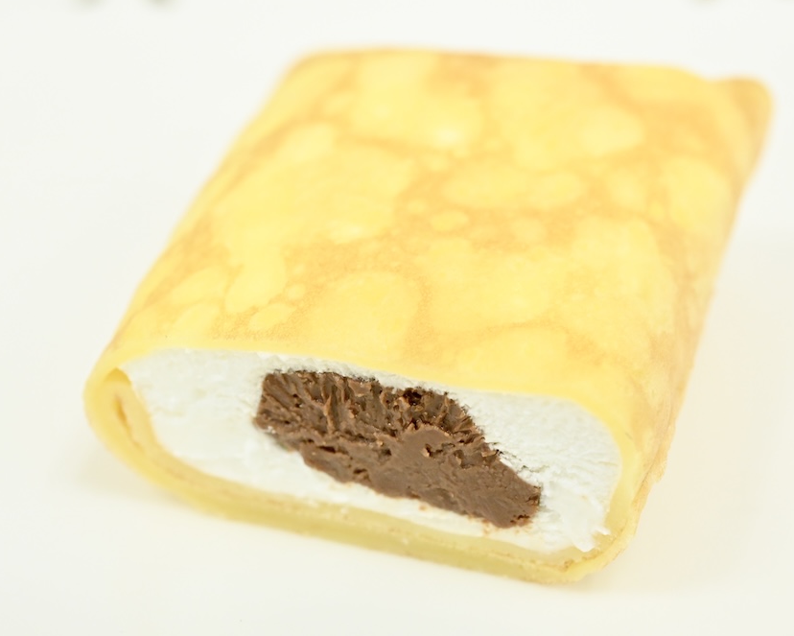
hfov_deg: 27.9
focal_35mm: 68
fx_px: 1599
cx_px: 437
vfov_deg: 22.5
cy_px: 317
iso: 6400
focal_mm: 60
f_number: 10
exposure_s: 1/160
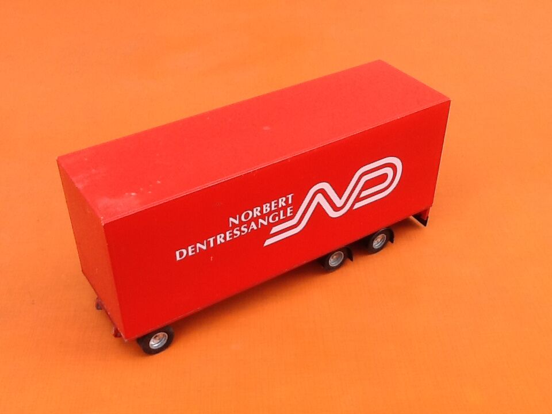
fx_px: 702
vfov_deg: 32.9
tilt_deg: -38.5
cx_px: 276
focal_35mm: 44
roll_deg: +1.5
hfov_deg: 42.9
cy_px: 207
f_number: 2.4
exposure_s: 1/156
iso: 40
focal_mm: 2.03
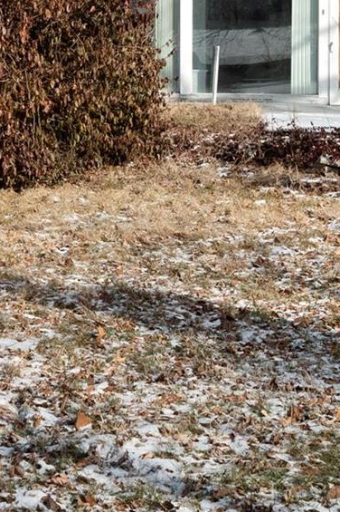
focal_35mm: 102
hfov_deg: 13.3
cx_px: 75
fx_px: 1447
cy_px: 77
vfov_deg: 19.7
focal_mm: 18
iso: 400
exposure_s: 1/640
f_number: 9
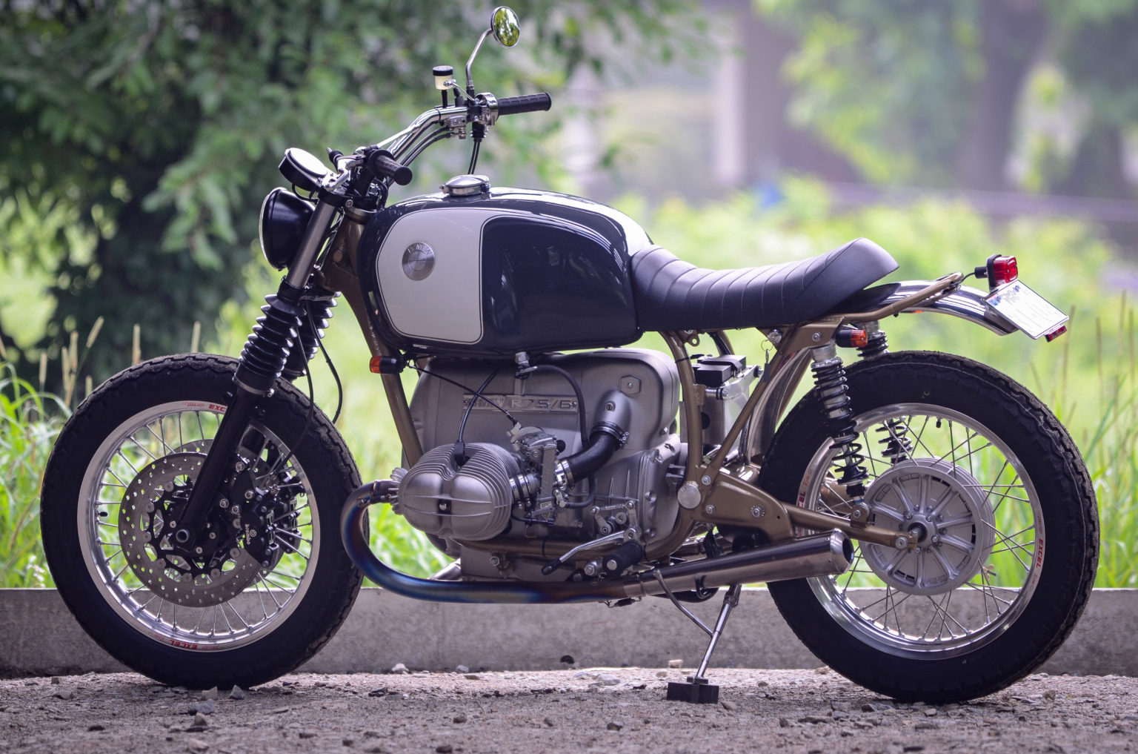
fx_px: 14194
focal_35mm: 450
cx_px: 569
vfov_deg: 3.0
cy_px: 377
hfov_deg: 4.6
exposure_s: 1/20
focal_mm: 300
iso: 200
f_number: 5
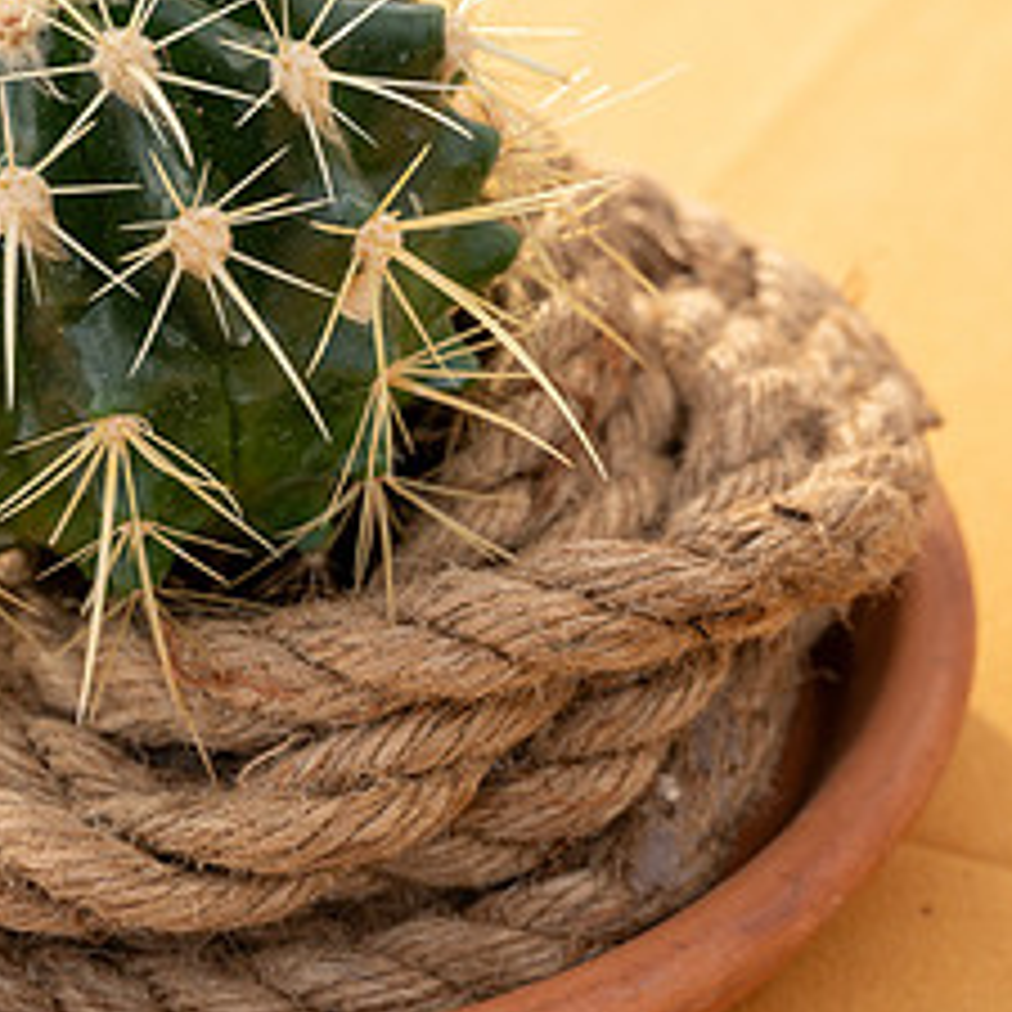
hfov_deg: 16.9
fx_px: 3407
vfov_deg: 16.9
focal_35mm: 103
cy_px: 445
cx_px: 576
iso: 200
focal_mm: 47
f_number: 6.3
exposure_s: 1/320
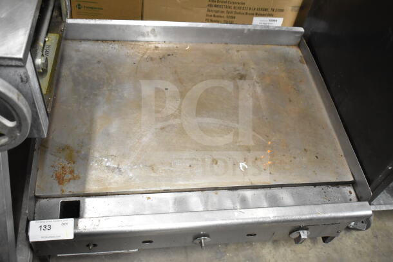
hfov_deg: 53.1
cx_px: 196
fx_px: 393
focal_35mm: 36
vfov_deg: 36.9
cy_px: 131
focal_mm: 24
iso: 3200
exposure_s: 1/40
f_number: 4
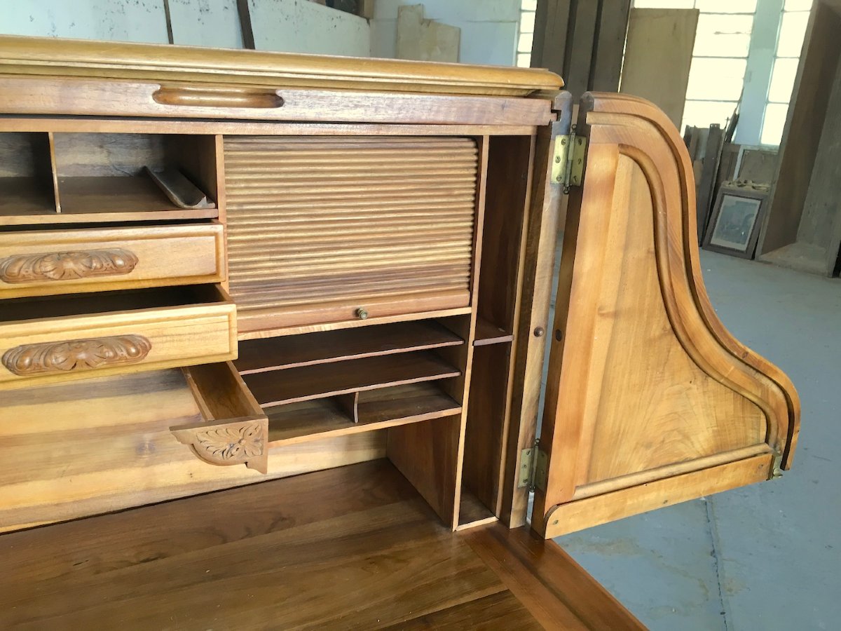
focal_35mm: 29
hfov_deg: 61.7
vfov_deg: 48.2
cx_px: 420
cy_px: 316
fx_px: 705
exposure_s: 1/33
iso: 80
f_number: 2.2
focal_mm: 4.15
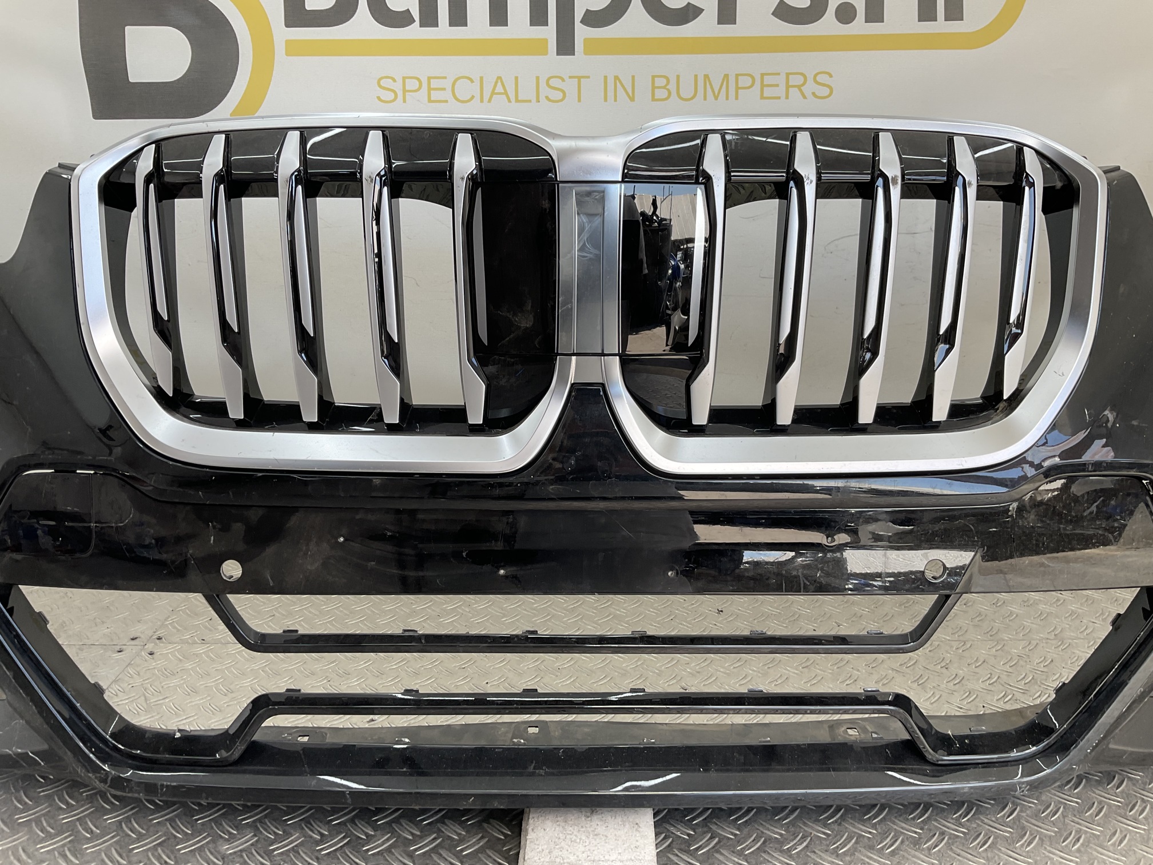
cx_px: 576
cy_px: 432
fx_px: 966
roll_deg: -1.3
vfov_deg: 48.2
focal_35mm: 29
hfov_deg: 61.7
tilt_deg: -16.9
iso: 16
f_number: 1.8
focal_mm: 3
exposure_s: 1/124
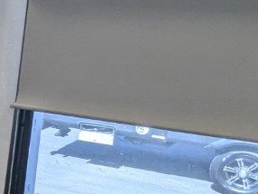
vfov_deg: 18.9
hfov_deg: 17.8
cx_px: -252
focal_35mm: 78
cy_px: 115
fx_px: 582
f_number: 2.2
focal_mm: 2.35
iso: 119
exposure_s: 1/139
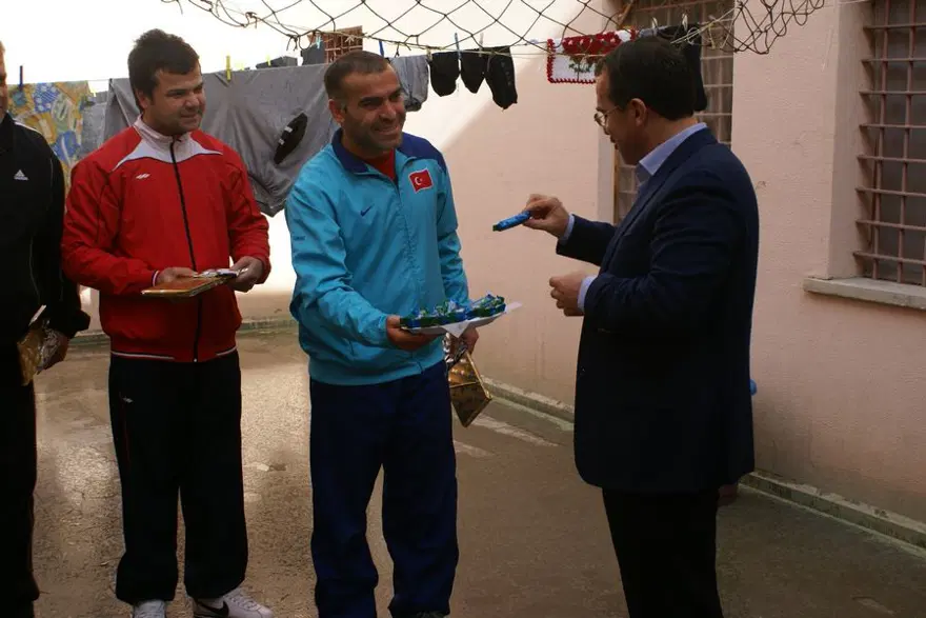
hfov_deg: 43.6
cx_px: 463
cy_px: 309
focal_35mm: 45
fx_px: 1158
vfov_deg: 29.9
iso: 100
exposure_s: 1/200
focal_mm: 30
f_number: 6.3
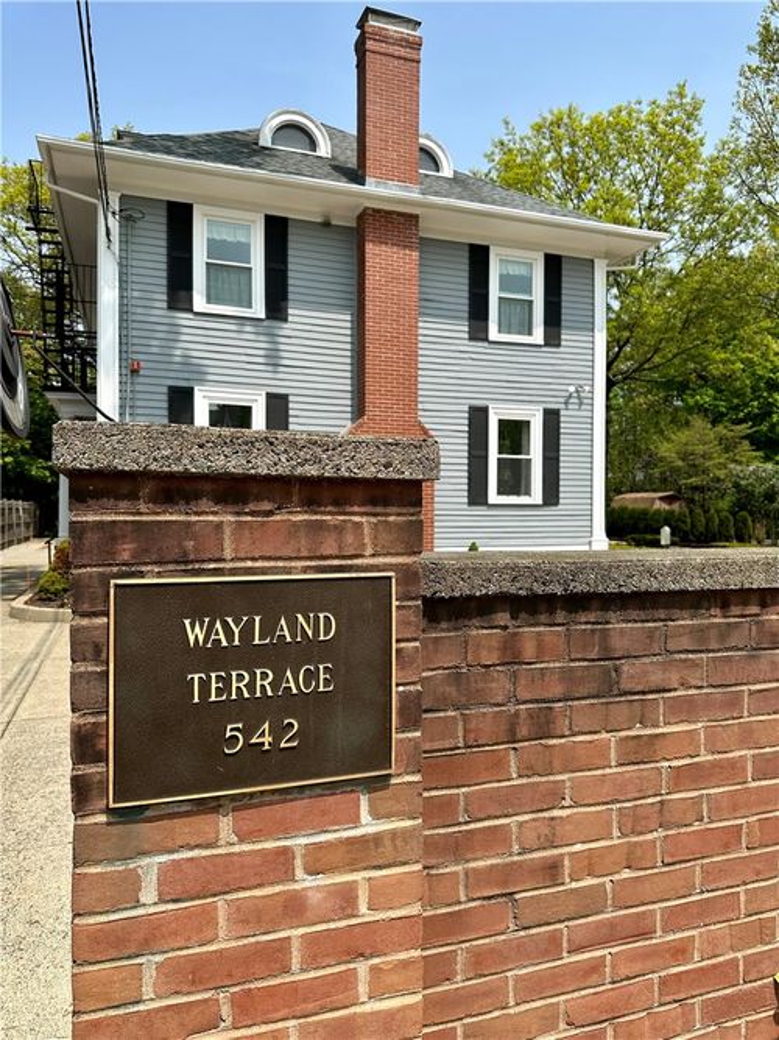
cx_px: 390
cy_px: 520
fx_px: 720
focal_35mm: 24
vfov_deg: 71.6
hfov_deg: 56.8
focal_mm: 6.86
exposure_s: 1/4016
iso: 80
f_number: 1.78
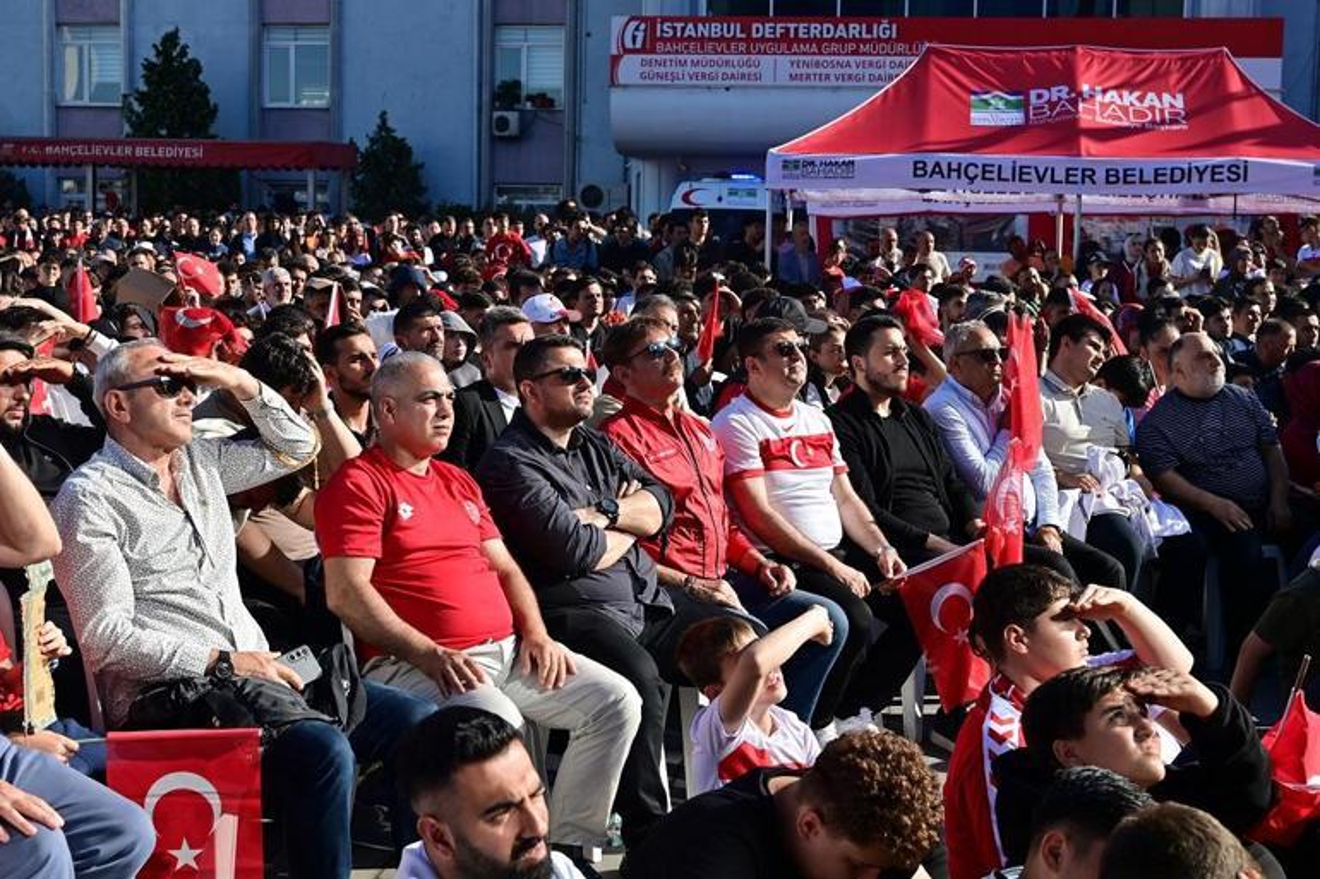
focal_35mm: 52
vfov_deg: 26.0
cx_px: 660
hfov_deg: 38.2
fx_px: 1906
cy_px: 440
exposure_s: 1/400
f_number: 8
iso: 100
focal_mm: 52
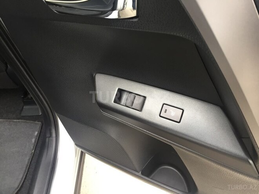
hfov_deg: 61.7
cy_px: 97
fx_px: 217
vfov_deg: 48.2
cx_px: 130
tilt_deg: -48.4
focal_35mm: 29
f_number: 2.2
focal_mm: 4.15
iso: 40
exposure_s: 1/33
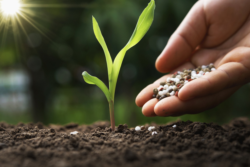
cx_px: 125
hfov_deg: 22.6
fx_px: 625
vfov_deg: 15.2
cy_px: 84
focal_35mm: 90
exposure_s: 1/400
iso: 125
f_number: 5
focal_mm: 60
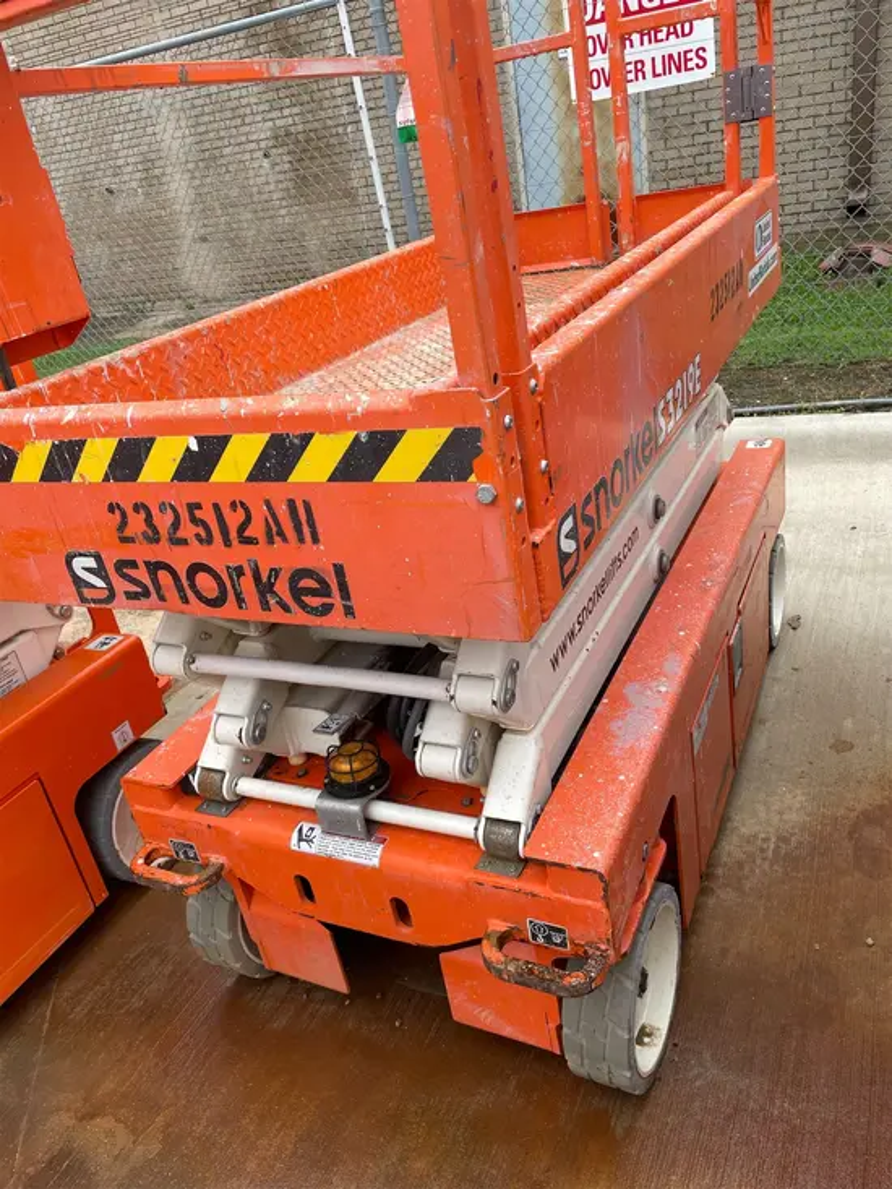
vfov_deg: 67.3
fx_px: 893
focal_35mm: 26
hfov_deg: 53.1
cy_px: 594
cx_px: 446
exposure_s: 1/1208
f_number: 1.6
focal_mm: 4.2
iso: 32
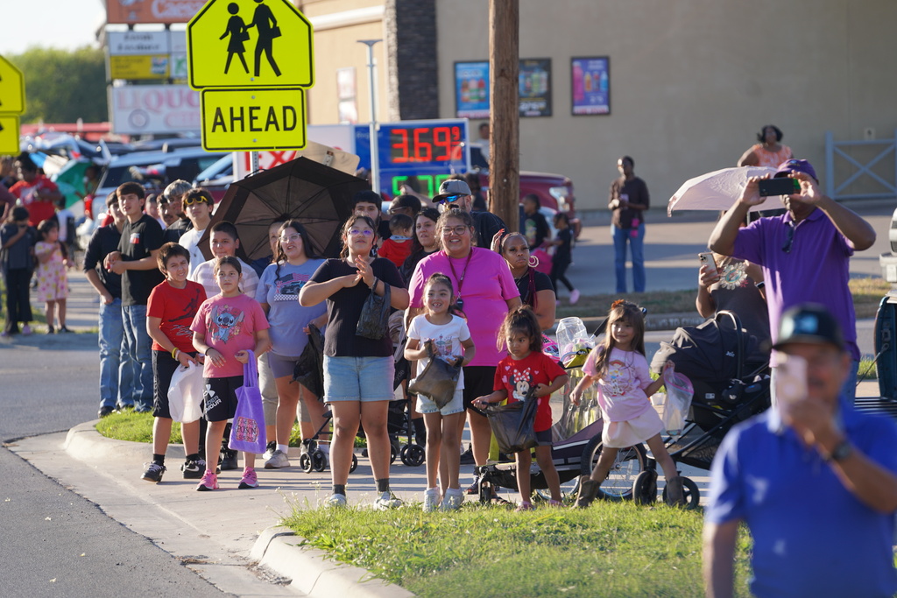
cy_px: 299
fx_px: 4934
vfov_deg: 6.9
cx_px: 448
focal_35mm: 198
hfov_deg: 10.4
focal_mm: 198
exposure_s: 1/320
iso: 100
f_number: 4
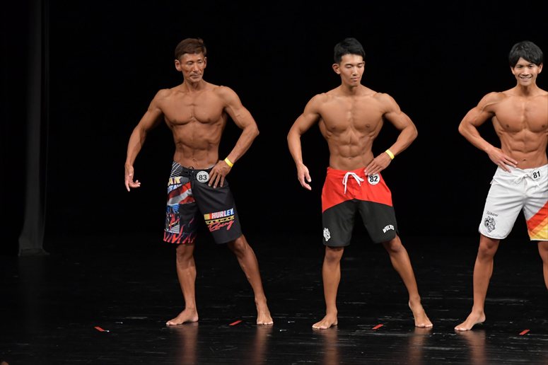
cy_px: 182
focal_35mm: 255
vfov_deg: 5.4
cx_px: 274
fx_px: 3880
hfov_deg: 8.1
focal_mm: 170
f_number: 5.6
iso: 3200
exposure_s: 1/400
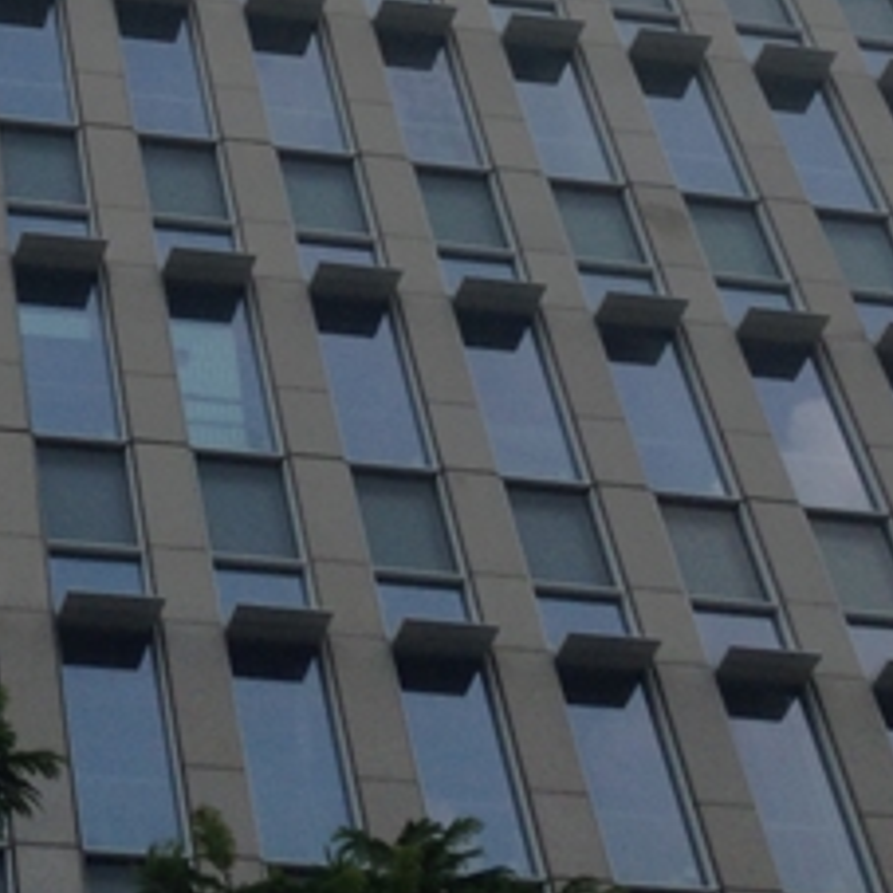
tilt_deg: +55.8
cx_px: -71
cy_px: -366
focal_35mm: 103
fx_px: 3006
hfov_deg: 16.4
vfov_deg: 15.8
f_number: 2.4
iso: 50
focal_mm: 4.12
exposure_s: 1/1466
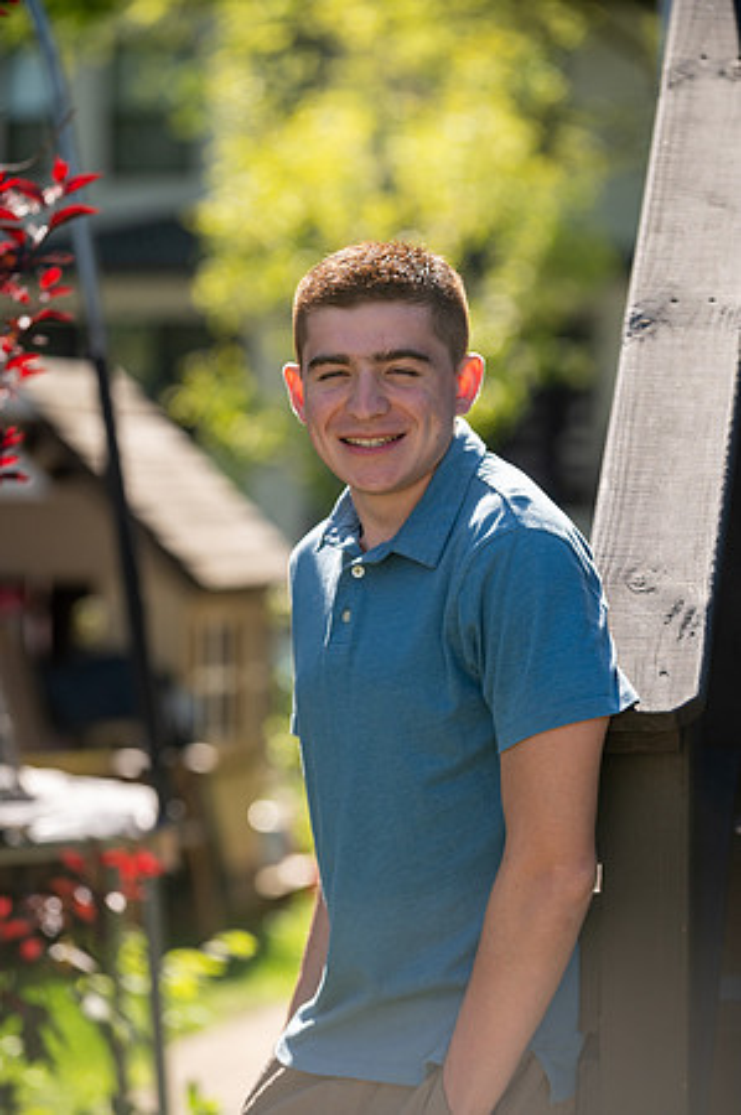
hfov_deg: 9.1
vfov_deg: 13.7
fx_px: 4642
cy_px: 558
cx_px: 370
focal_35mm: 150
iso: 250
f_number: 3.5
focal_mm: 150
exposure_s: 1/1000
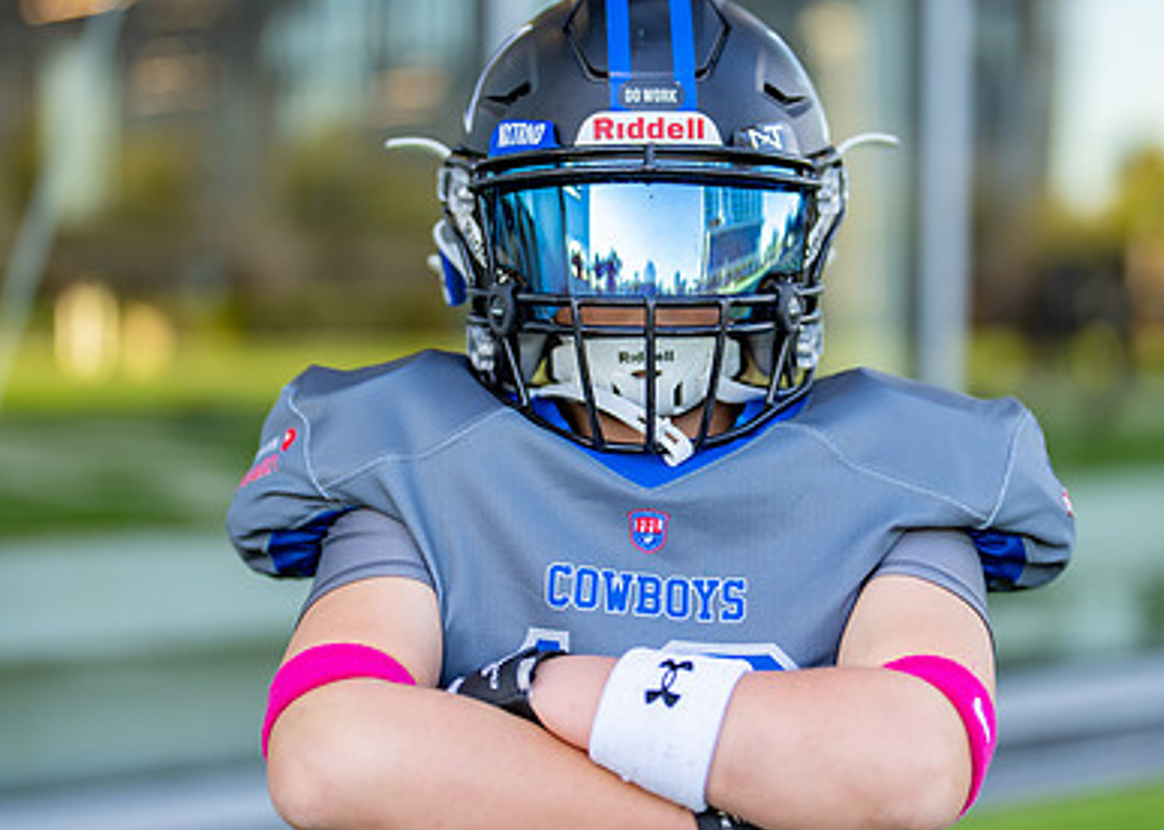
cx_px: 698
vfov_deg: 18.1
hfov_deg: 25.1
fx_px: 2610
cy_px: 376
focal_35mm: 79
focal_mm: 50
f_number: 1.2
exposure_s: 1/640
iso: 100
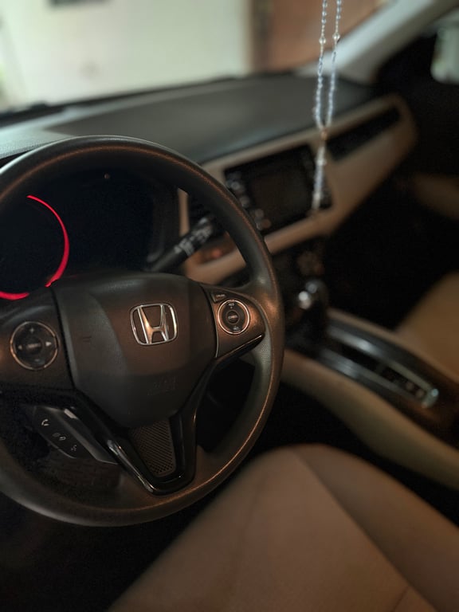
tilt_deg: -34.7
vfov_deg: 71.6
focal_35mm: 24
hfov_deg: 56.8
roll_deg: +3.1
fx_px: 424
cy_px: 306
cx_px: 230
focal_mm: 6.76
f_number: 1.78
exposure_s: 1/15
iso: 2000
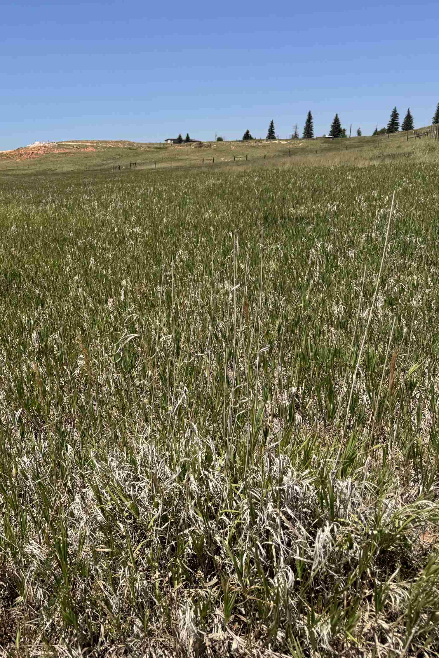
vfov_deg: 55.8
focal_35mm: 34
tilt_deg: -12.7
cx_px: 49
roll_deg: +0.5
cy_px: 329
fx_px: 622
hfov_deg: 36.6
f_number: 1.78
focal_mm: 6.76
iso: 80
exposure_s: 1/4310
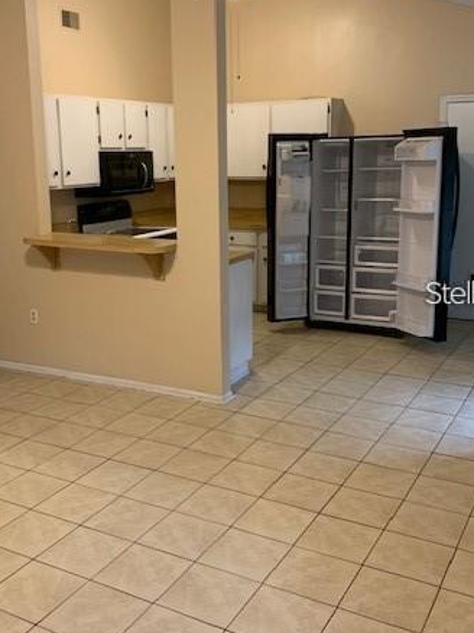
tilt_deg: -10.4
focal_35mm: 38
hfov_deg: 37.7
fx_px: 694
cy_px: 292
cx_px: 215
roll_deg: +1.3
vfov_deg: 49.0
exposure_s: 1/60
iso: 250
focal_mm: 4.25
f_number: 1.8
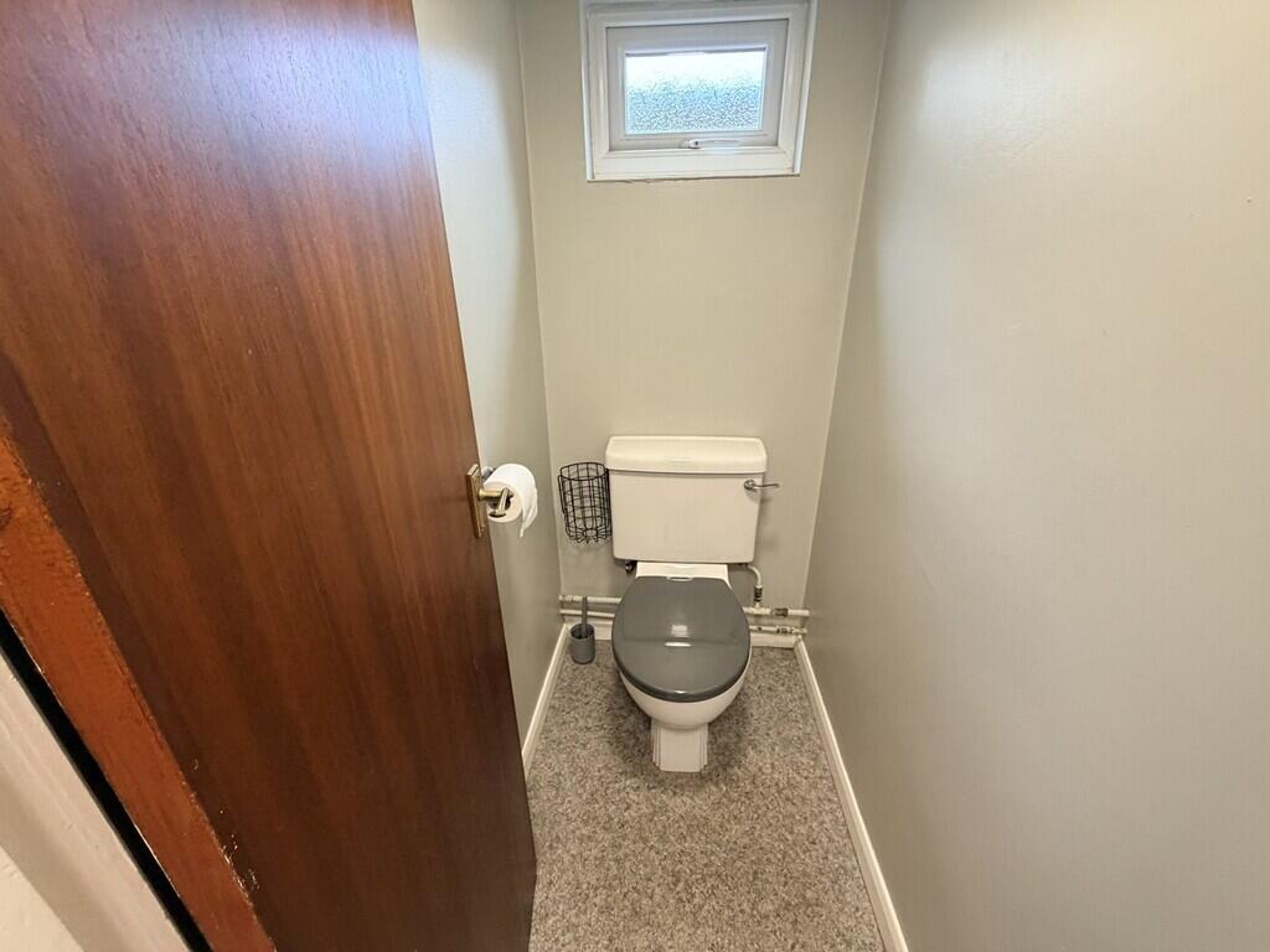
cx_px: 635
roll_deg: +2.3
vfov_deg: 85.7
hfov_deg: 102.1
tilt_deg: -22.9
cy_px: 476
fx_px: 514
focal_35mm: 14
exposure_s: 1/50
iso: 400
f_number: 2.2
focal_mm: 2.22
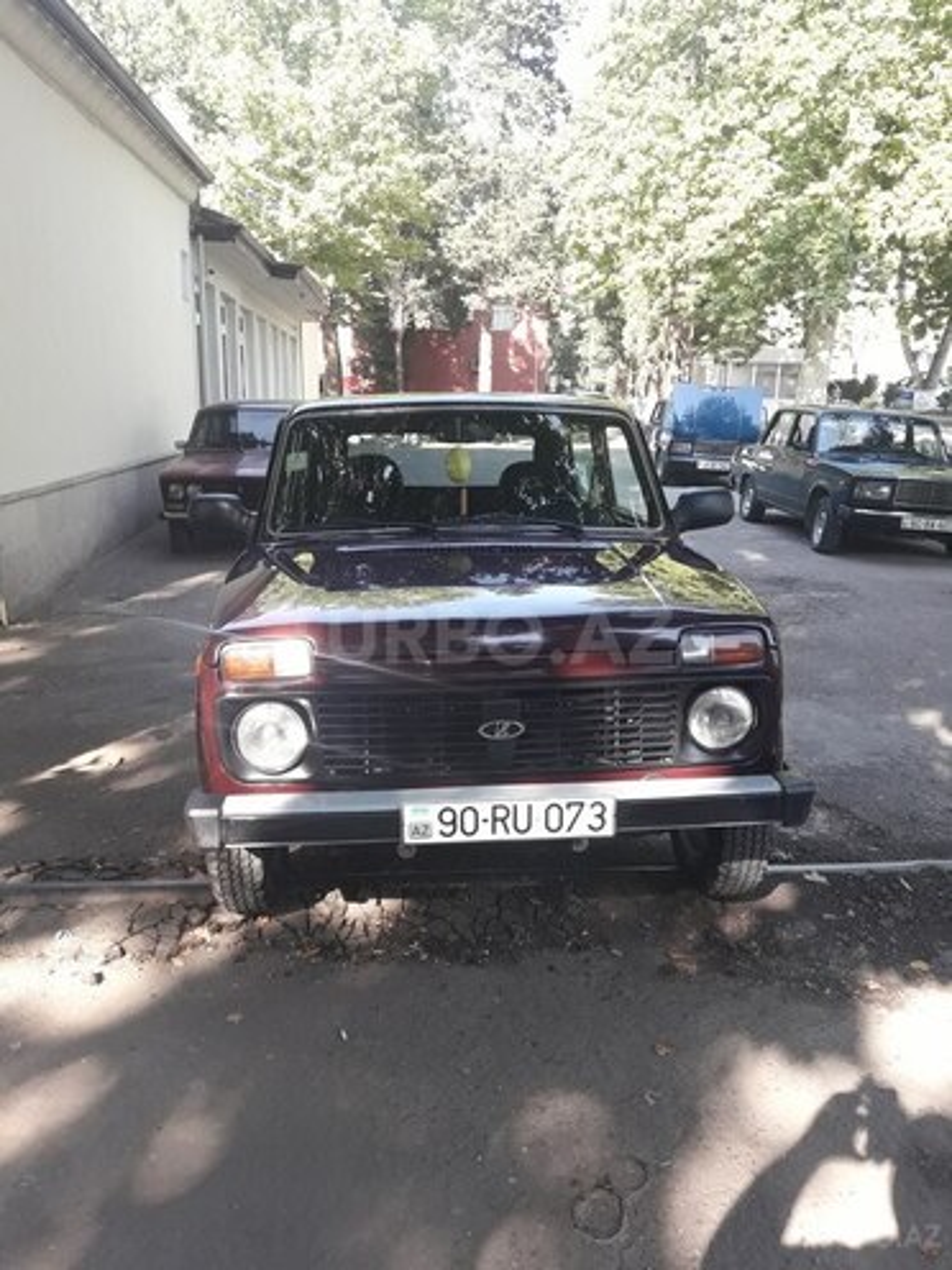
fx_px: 1027
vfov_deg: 63.4
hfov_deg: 49.7
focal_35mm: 28
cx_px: 476
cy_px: 635
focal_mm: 3.7
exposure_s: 1/100
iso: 40
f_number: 1.9
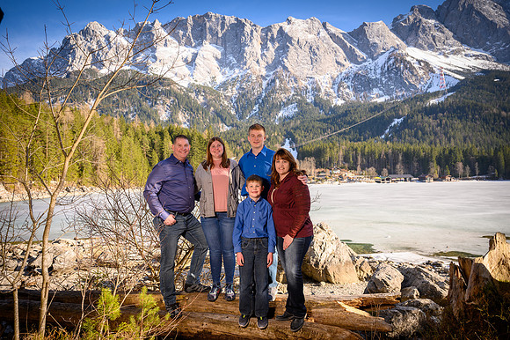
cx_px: 255
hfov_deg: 68.4
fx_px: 375
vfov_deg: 48.7
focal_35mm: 26
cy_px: 170
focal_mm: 26.5
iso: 125
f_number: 4.5
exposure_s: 1/320
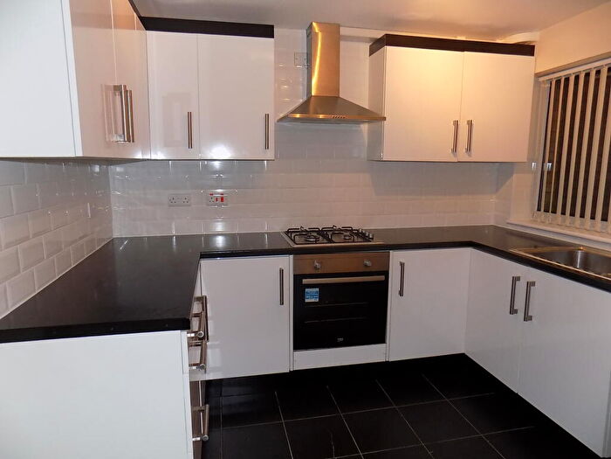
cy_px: 230
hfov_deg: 73.9
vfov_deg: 58.9
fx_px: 406
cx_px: 306
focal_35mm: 23
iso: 200
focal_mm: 4
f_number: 3.1
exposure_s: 1/30
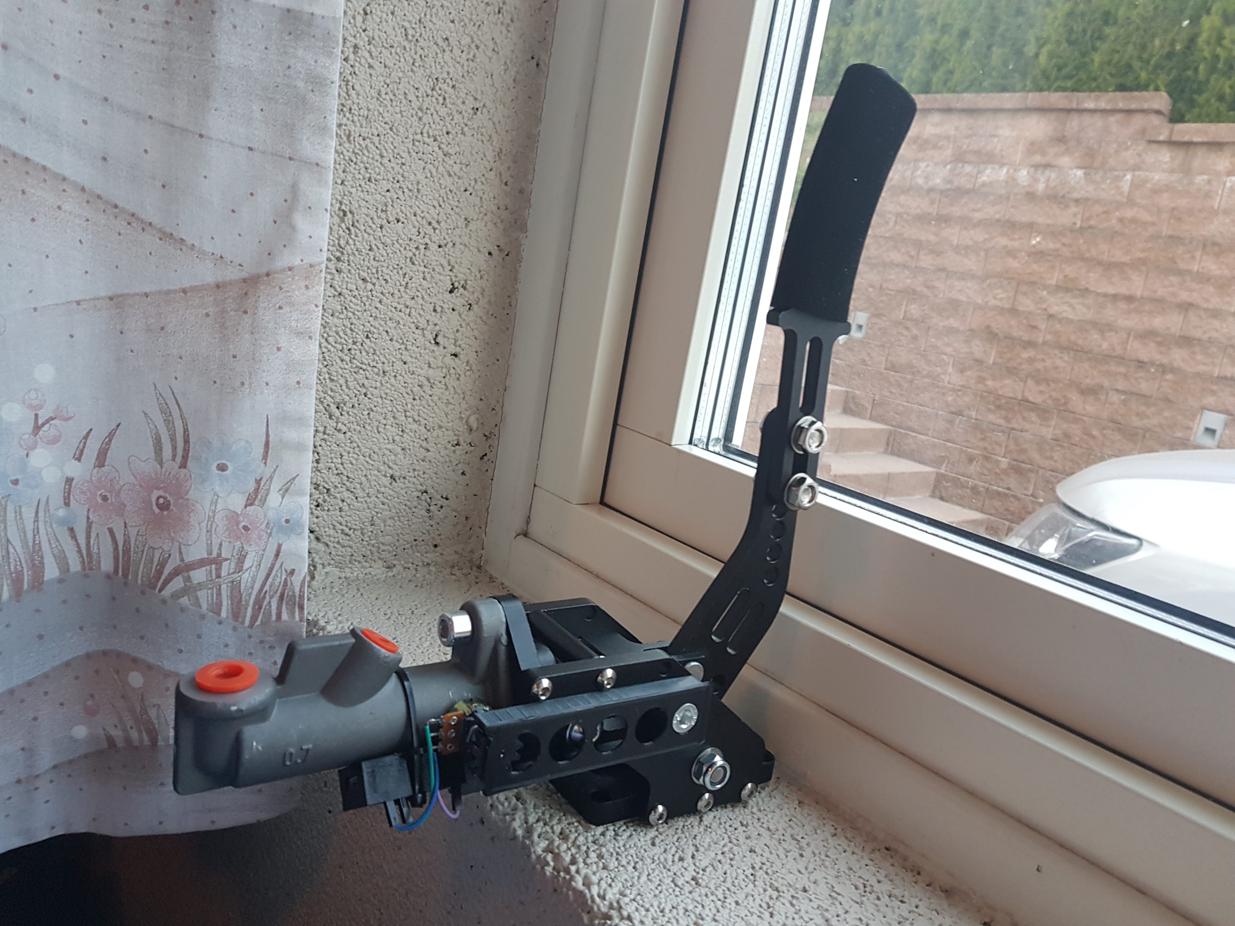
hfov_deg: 67.3
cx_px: 618
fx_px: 928
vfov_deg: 53.1
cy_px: 463
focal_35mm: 26
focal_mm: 4.2
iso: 160
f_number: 1.7
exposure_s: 1/33
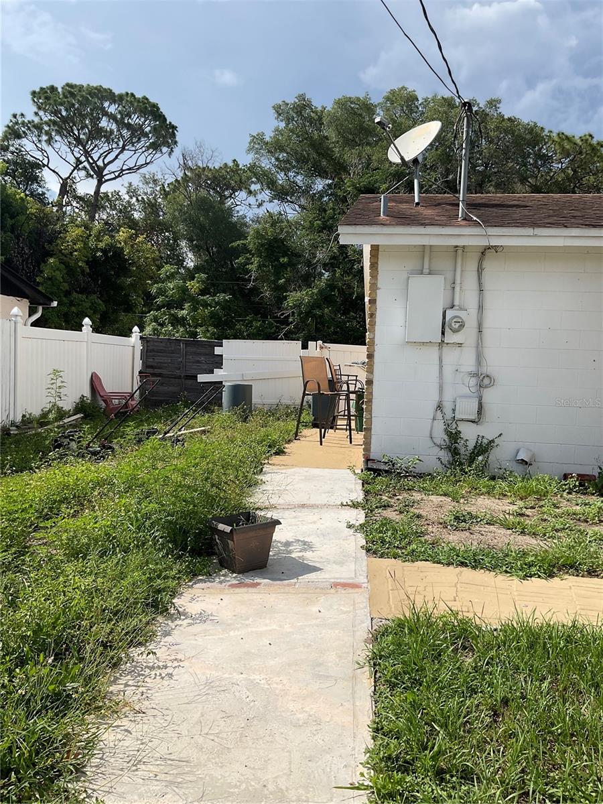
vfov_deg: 61.7
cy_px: 402
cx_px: 302
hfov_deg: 48.2
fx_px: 674
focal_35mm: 29
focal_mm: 3
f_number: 1.8
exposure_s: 1/2538
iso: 16
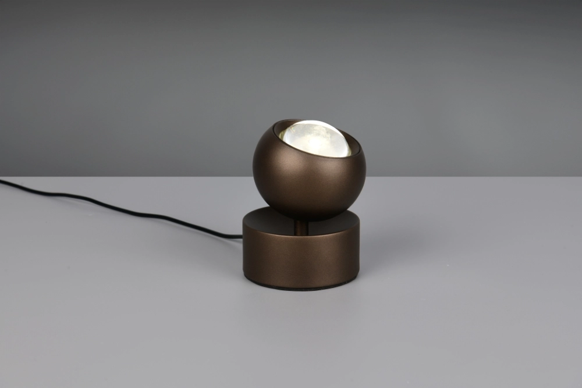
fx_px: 1132
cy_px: 194
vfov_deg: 19.5
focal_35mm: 70
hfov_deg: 28.8
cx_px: 291
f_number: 13
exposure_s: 1/8
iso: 100
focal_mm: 70
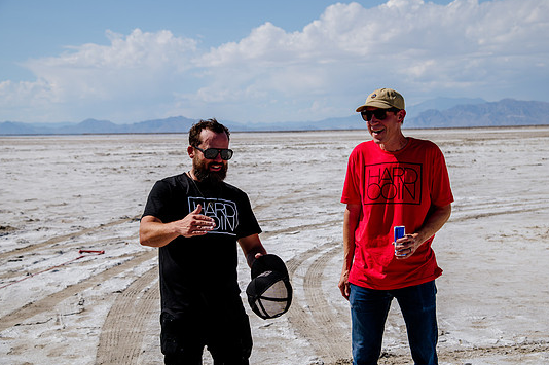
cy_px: 175
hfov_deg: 31.9
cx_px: 293
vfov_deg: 21.5
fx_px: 960
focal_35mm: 63
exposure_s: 1/1250
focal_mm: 58
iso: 160
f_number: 6.3
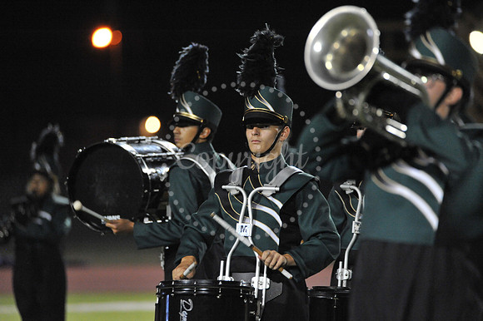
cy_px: 160
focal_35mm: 460
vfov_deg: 3.0
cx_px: 242
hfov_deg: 4.5
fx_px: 6168
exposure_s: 1/160
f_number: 6.3
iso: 6400
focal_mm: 460
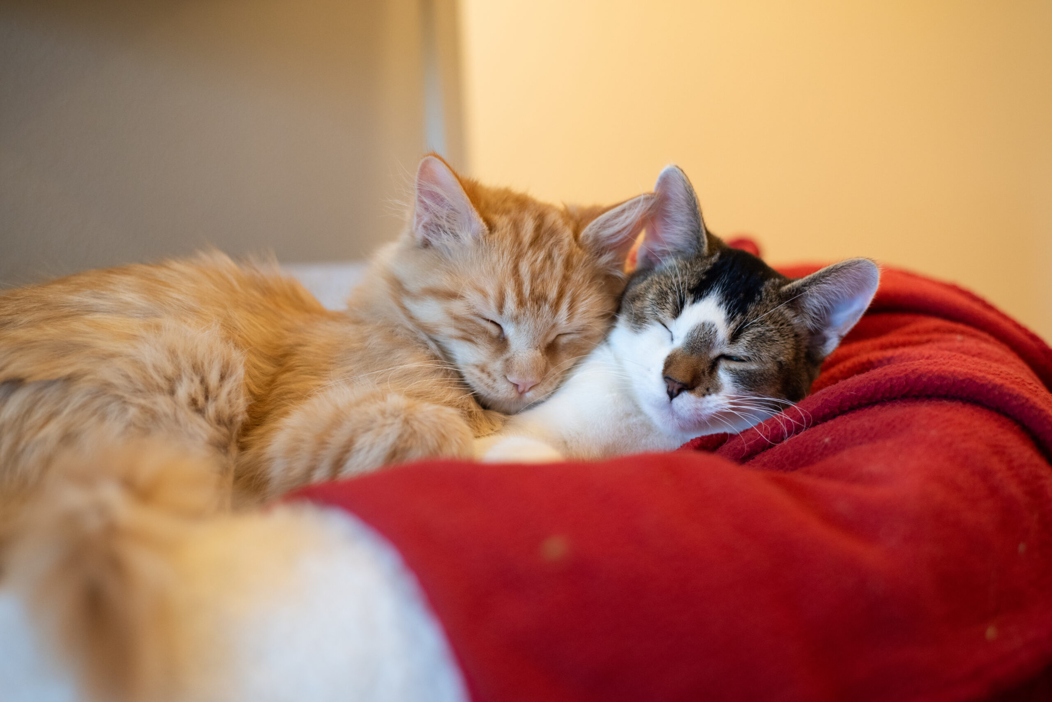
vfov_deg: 27.0
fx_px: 1462
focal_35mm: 50
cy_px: 351
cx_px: 526
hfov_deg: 39.6
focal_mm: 50
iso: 1250
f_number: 2.8
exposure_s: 1/160
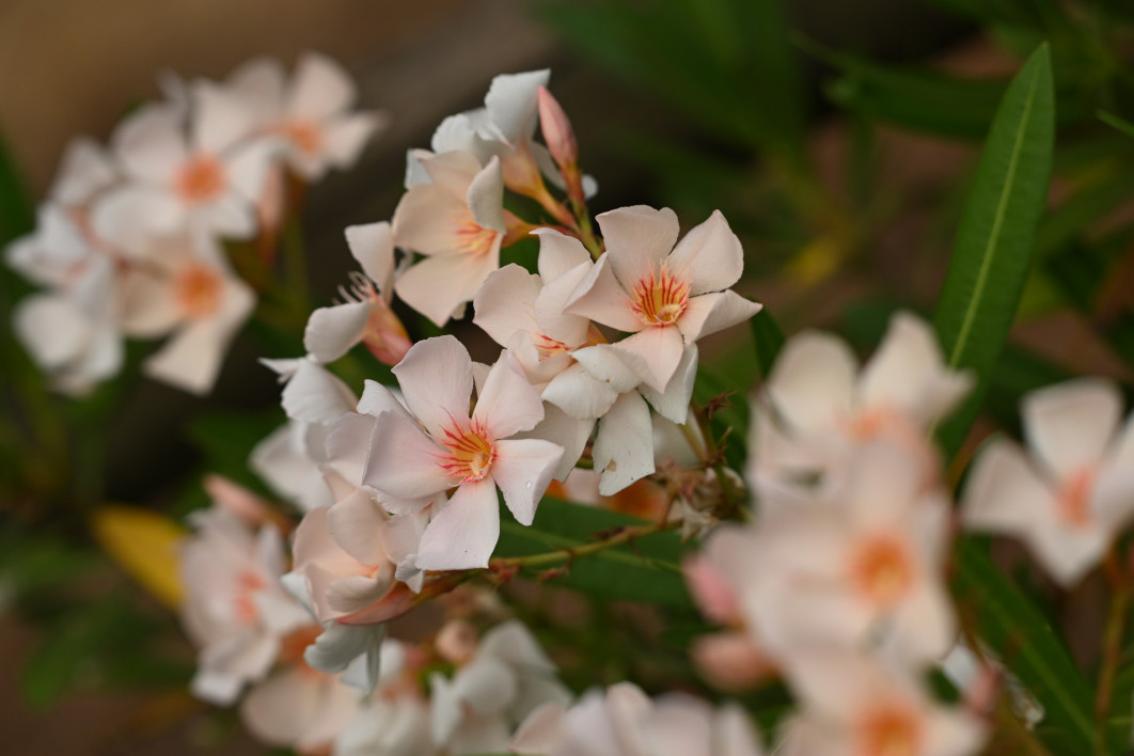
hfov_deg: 11.4
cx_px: 567
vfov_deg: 7.6
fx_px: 5670
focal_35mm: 180
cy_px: 378
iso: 400
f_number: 5.6
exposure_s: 1/500
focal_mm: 180
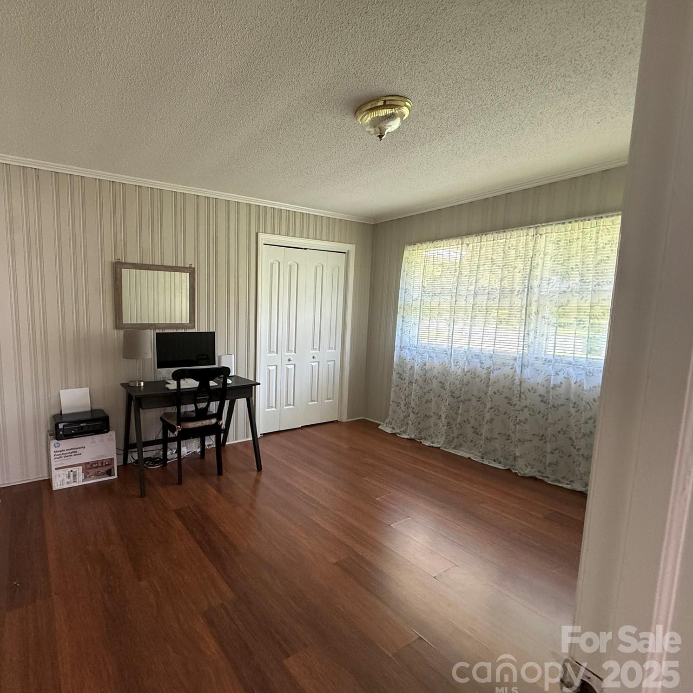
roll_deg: -0.7
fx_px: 385
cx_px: 239
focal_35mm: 17
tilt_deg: -6.8
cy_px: 356
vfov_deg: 83.9
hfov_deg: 81.5
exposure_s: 1/99
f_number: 2.2
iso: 320
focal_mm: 2.22
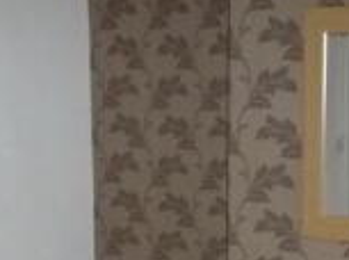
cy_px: 491
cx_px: 279
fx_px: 1076
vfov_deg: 12.4
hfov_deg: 18.3
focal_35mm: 107
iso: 500
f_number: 3.3
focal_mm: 4.7
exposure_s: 1/30
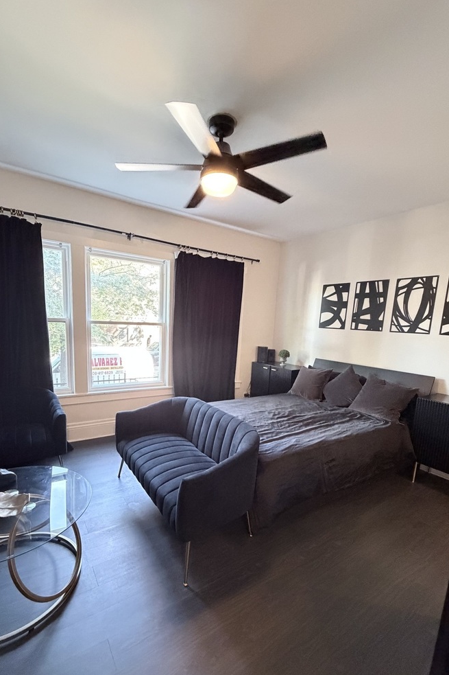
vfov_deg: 96.5
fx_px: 299
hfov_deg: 73.6
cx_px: 206
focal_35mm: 16
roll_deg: -2.9
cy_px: 368
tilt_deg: -8.8
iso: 1000
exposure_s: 1/60
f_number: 2.2
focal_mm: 2.22
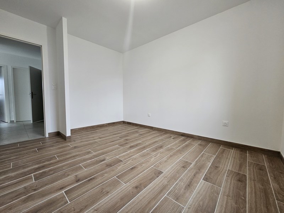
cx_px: 142
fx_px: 107
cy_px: 106
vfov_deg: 89.9
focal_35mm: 13
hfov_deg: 106.2
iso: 160
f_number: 2.2
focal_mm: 2.2
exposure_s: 1/50
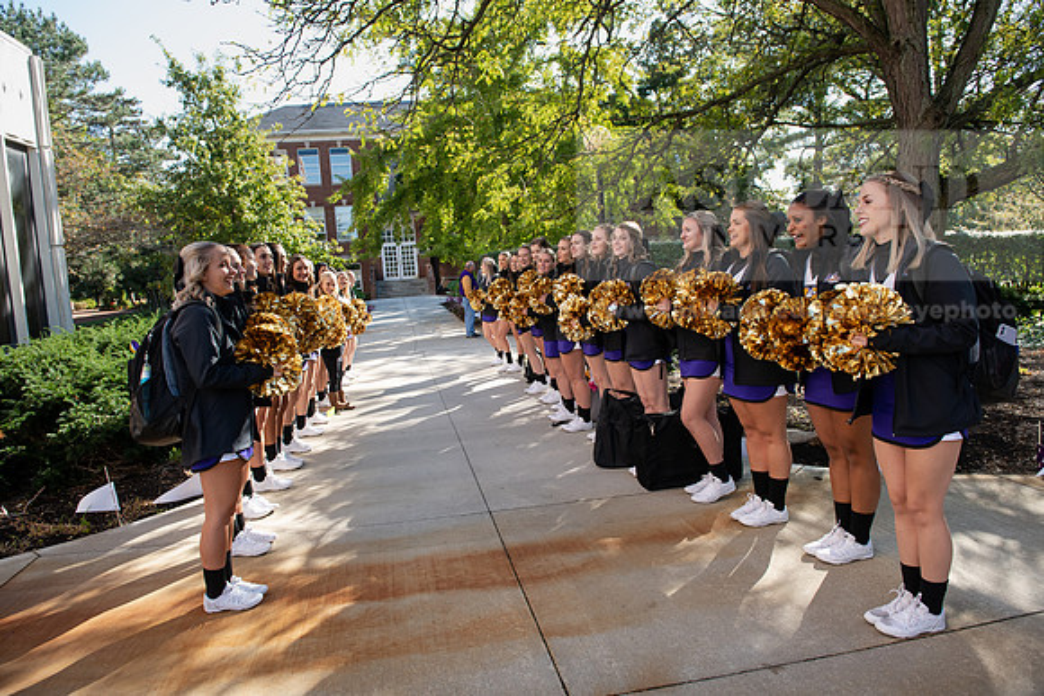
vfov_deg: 53.2
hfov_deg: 73.7
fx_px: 696
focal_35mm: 24
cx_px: 522
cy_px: 348
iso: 400
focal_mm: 24
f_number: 5
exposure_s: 1/320
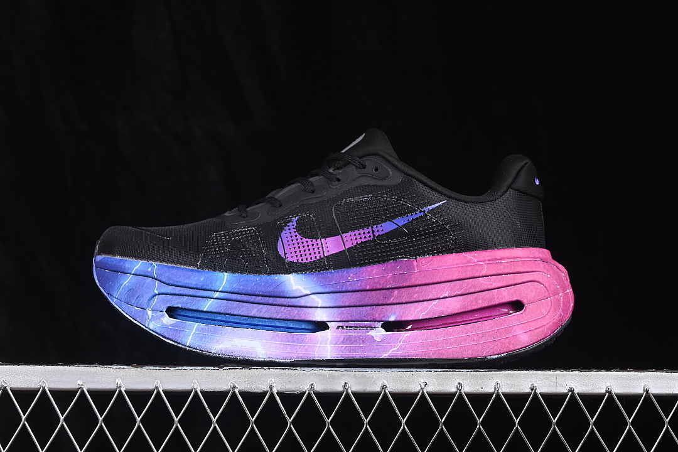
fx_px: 1412
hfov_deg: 27.0
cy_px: 226
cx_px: 339
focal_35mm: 75
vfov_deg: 18.2
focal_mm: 50
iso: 160
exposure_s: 1/60
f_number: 6.3
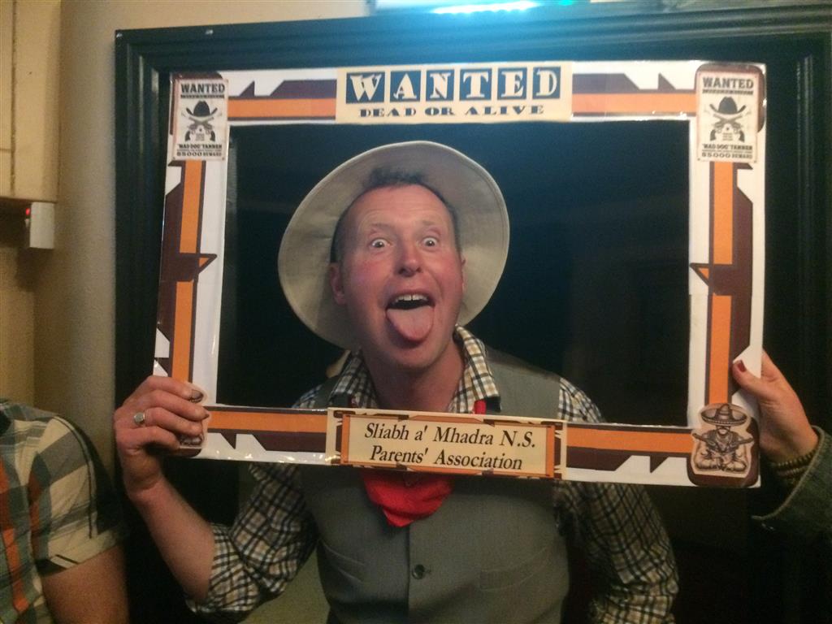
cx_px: 416
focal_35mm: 29
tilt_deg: -0.6
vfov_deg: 48.2
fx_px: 697
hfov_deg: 61.7
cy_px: 312
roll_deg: +1.7
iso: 400
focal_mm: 4.15
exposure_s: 1/17
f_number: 2.2
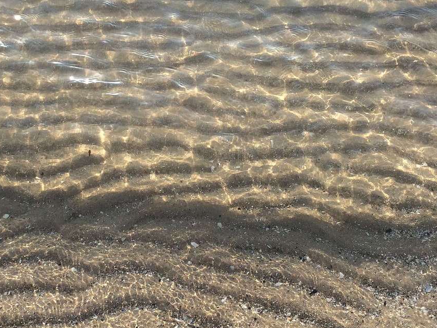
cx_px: 180
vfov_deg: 26.6
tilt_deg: -56.3
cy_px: 170
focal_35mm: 55
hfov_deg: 34.8
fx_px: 694
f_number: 2.2
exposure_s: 1/855
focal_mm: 4.15
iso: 32
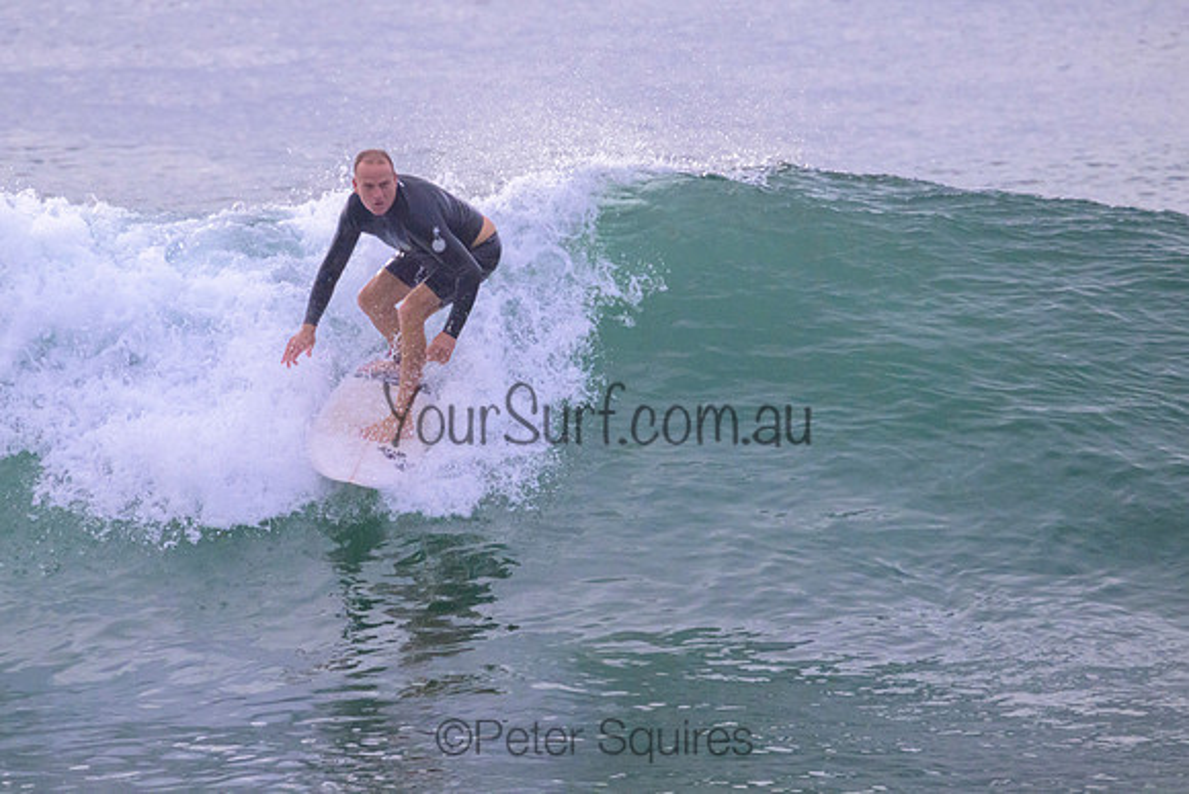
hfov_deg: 2.2
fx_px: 31641
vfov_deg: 1.4
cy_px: 319
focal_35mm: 958
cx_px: 530
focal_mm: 800
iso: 3600
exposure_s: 1/1600
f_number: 11
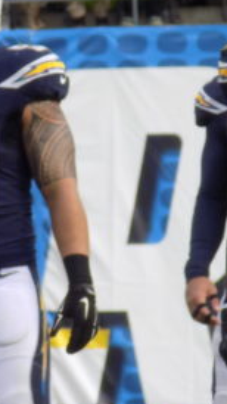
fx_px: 13138
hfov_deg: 1.0
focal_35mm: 1227
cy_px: 178
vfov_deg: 1.8
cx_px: 16
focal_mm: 71.5
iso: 80
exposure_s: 1/100
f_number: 5.9
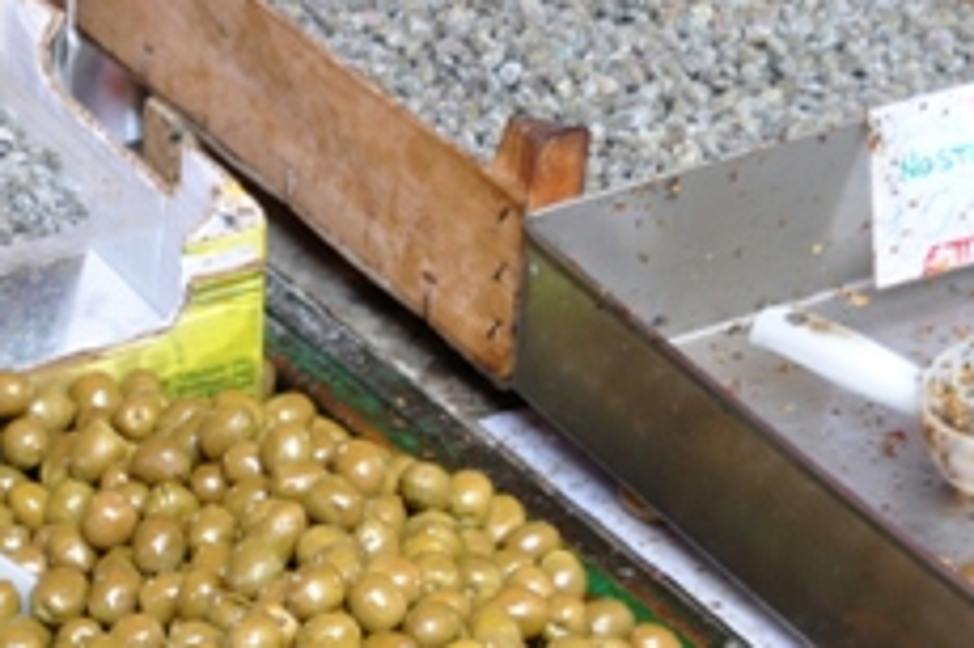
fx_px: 3839
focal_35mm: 142
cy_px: 858
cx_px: 351
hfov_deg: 14.4
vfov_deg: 9.5
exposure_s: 1/80
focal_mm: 34
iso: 400
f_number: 4.5
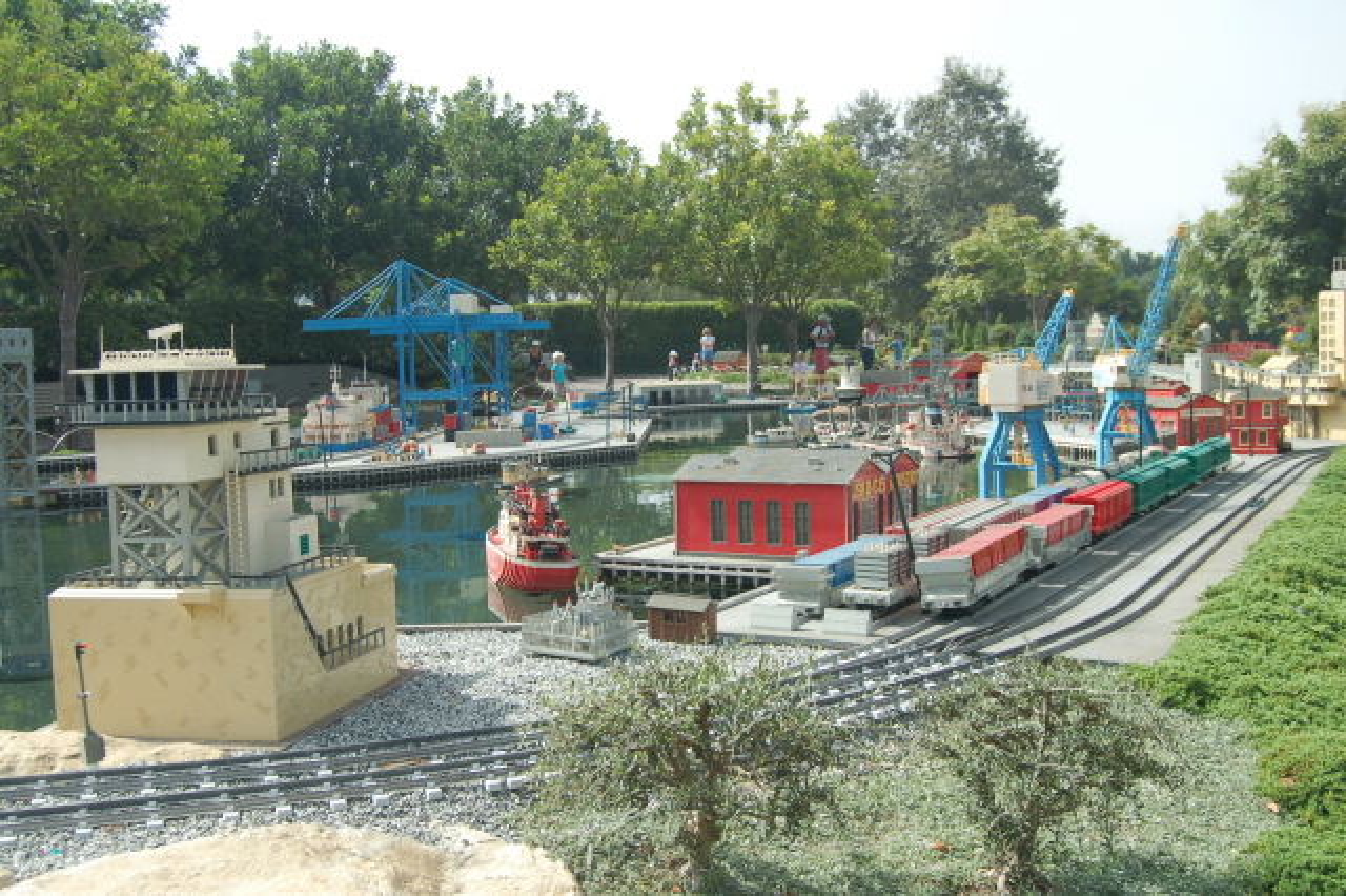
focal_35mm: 39
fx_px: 1457
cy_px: 448
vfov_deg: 34.2
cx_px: 673
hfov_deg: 49.6
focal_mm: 26
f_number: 6.3
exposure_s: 1/160
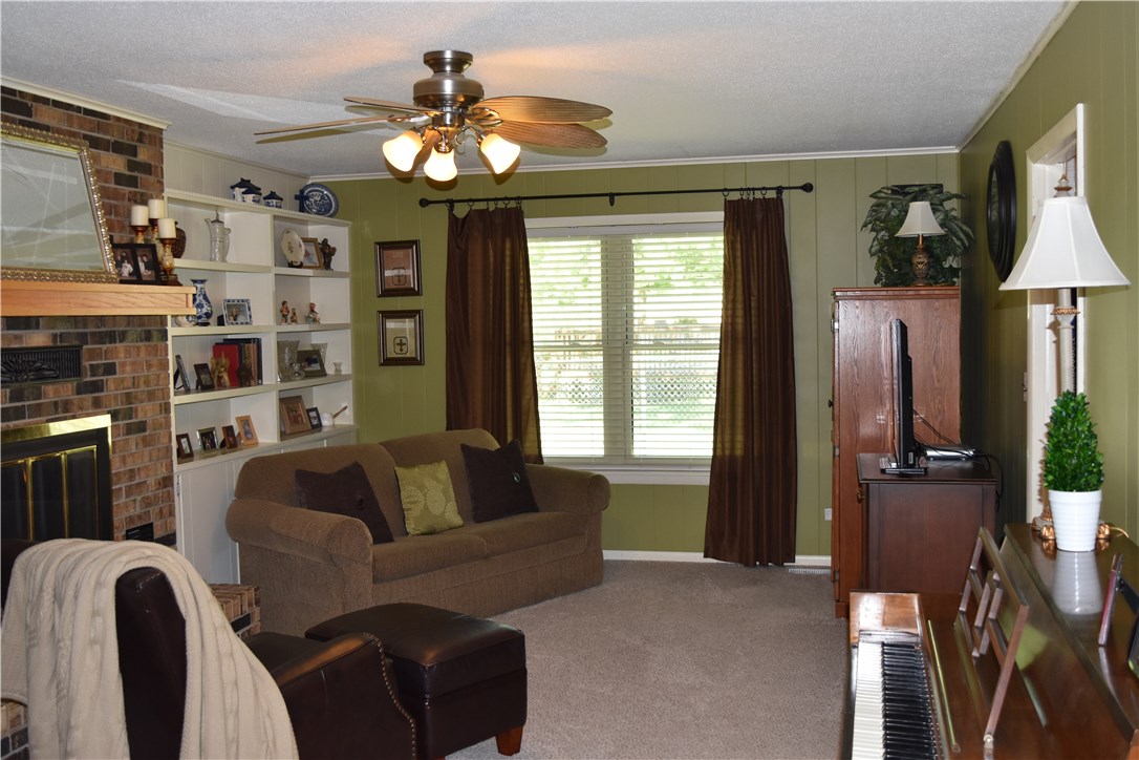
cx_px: 570
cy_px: 380
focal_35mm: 36
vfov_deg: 36.9
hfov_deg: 53.1
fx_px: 1139
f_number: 5
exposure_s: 1/100
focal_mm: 24
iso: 800
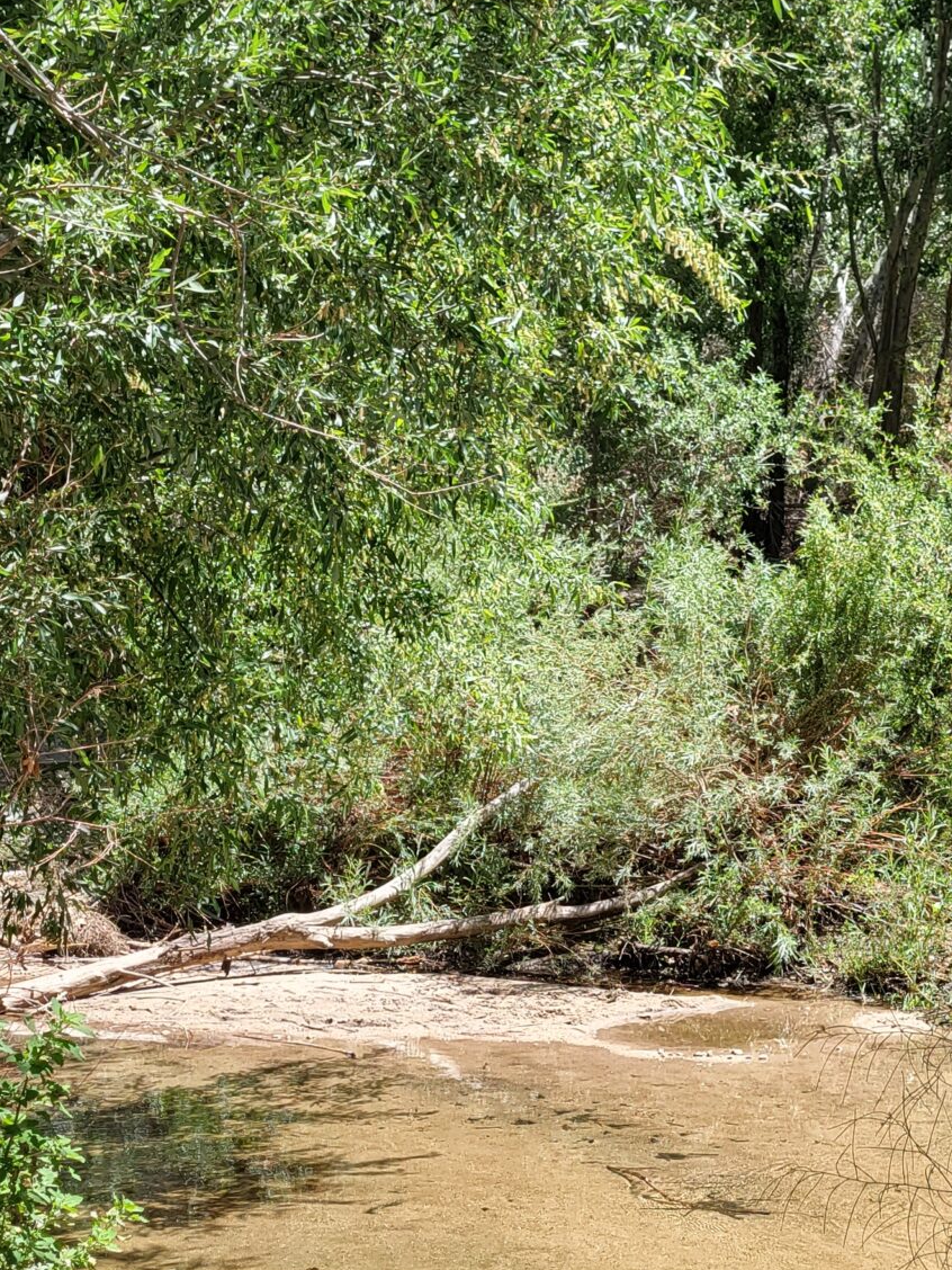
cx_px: 683
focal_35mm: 59
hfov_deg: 24.6
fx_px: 2163
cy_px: 902
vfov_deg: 32.3
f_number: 1.8
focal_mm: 5.4
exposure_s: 1/673
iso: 40
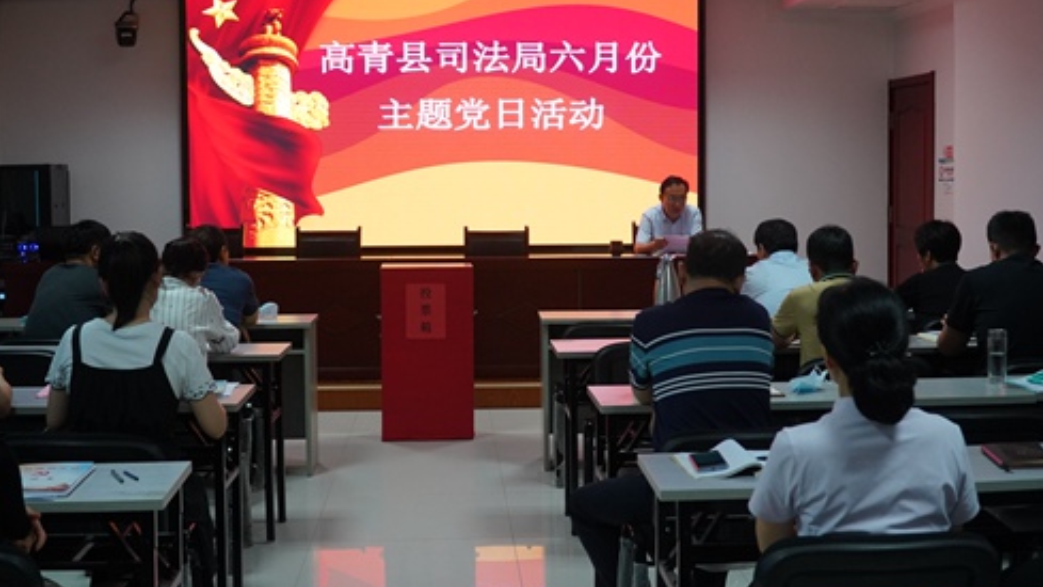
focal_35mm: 45
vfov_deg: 26.5
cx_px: 525
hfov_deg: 45.5
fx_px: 1244
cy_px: 287
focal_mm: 28
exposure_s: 1/160
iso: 2000
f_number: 4
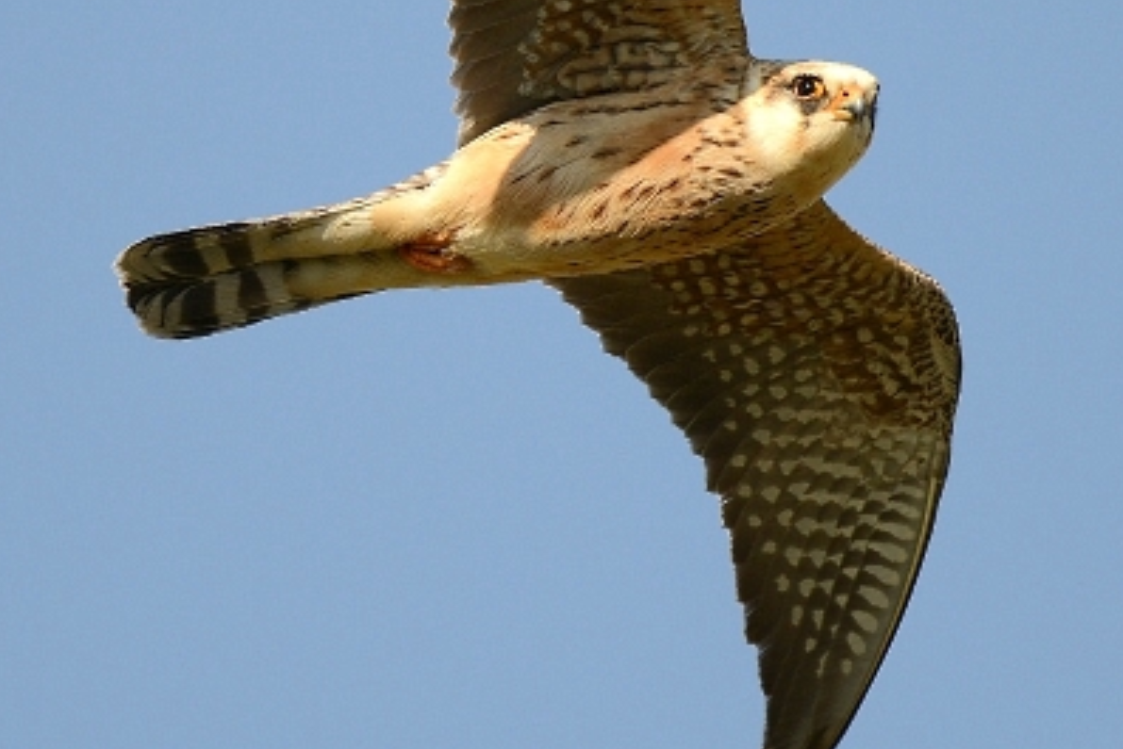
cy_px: 189
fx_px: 31454
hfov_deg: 2.0
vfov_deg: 1.4
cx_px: 685
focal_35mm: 1008
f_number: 4.5
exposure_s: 1/2000
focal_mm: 500
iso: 200
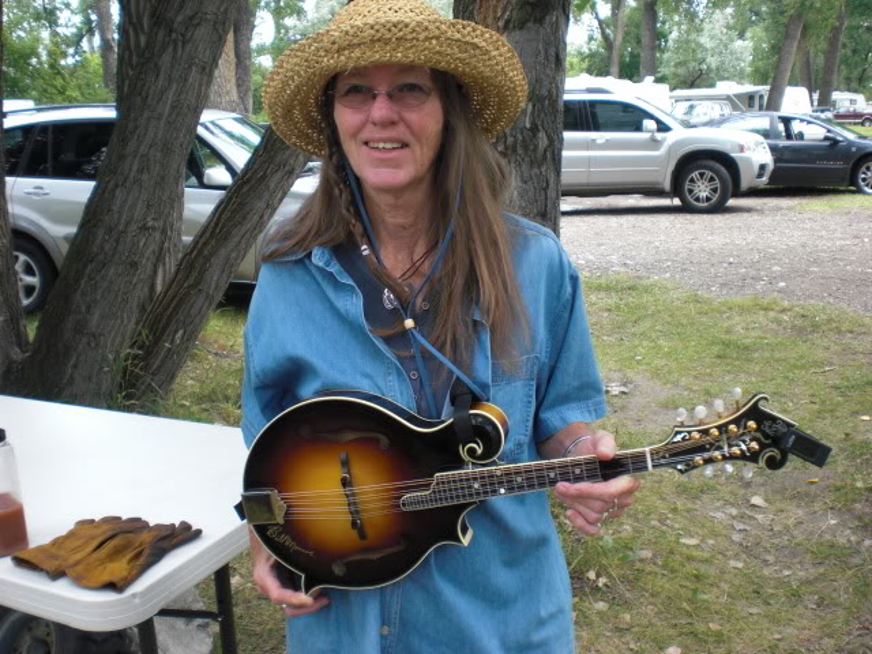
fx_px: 957
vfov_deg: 37.7
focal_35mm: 38
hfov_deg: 49.0
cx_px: 436
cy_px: 327
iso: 100
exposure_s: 1/125
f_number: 3.1
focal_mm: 6.3
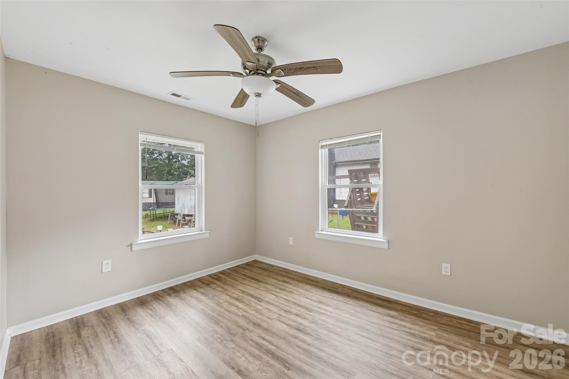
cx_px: 284
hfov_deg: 104.3
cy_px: 190
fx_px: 221
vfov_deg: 81.2
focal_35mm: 14
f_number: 8
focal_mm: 14
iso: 200
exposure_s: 1/6
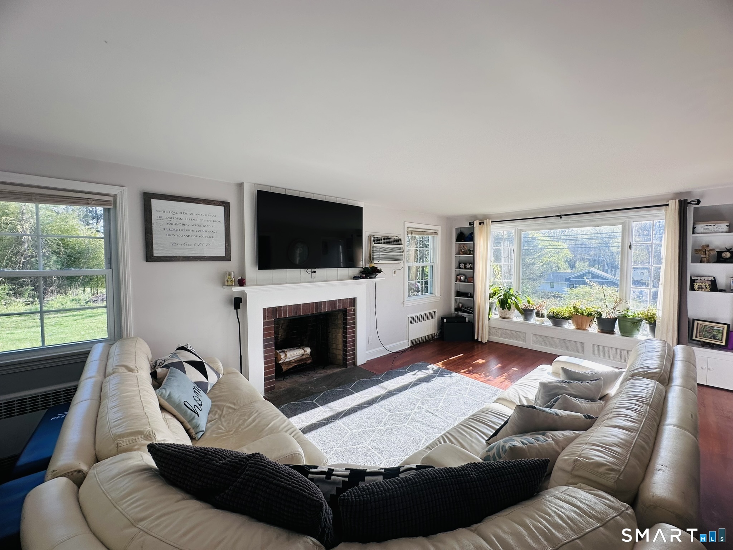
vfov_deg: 85.7
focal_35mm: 14
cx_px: 366
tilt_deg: -2.8
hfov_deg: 102.1
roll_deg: +0.2
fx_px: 296
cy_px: 275
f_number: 2.2
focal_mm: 2.22
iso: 40
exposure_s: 1/156
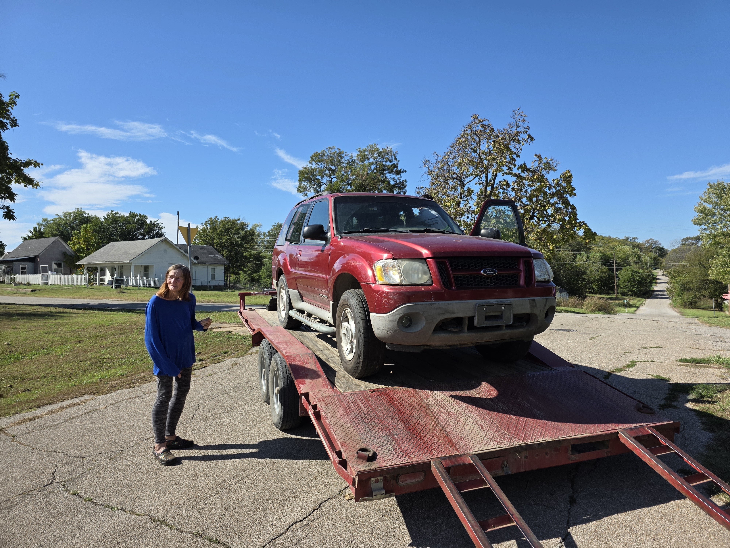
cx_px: 365
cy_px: 274
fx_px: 485
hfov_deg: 73.9
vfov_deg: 58.9
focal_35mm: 23
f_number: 1.7
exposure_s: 1/5153
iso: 80
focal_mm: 6.3
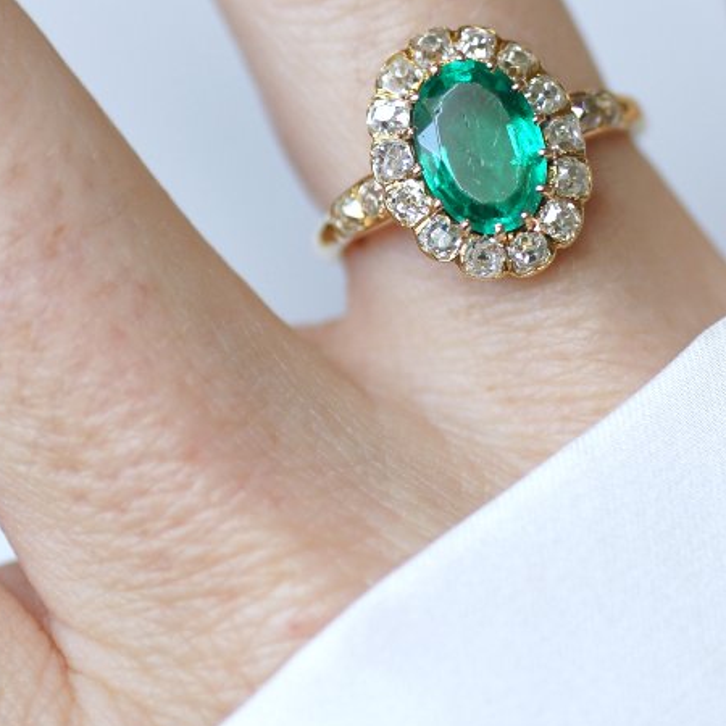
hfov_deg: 7.4
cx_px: 469
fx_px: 5647
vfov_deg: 7.3
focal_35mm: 238
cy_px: 140
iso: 200
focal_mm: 70
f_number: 2.8
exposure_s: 1/125
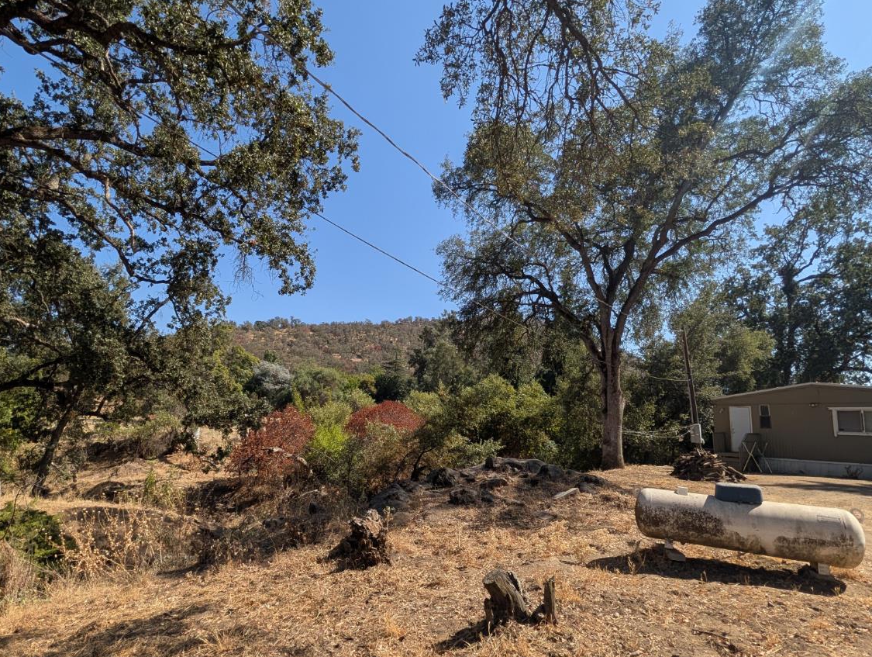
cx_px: 392
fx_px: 404
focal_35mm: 16
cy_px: 374
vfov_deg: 77.8
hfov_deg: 94.1
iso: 52
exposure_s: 1/2252
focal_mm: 2.02
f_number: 1.7
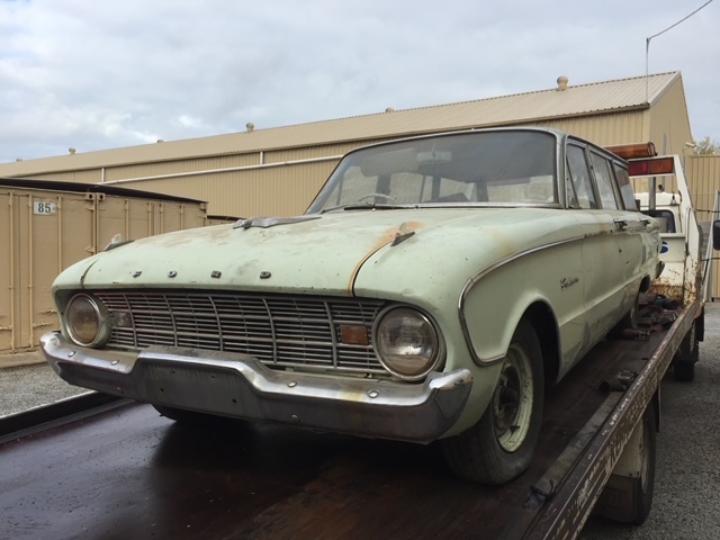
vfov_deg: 48.2
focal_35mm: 29
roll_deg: -1.0
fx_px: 603
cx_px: 360
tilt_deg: -3.4
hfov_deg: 61.7
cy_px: 270
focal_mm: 4.15
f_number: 2.2
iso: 32
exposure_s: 1/791
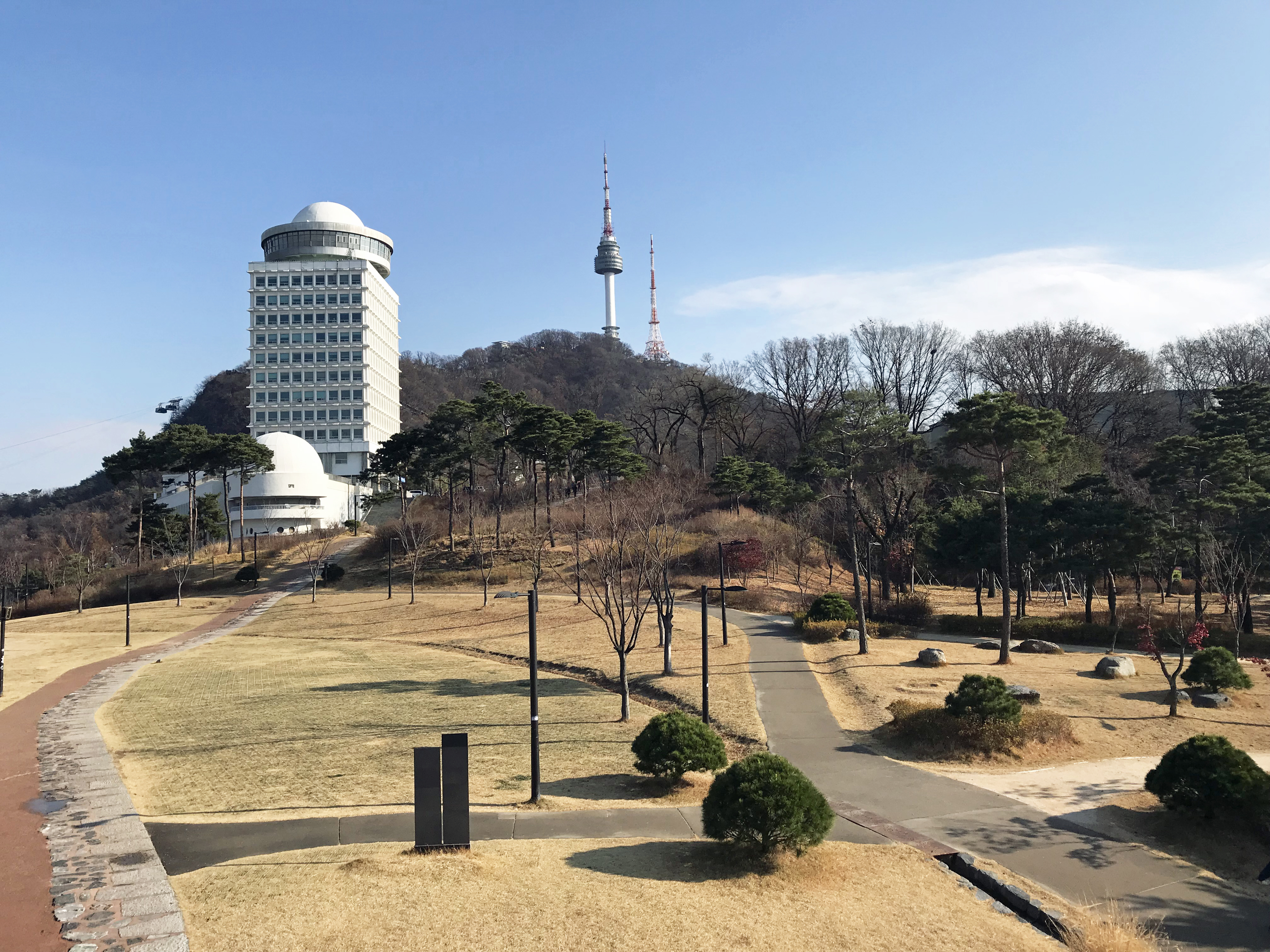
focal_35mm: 28
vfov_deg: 49.7
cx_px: 635
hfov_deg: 63.4
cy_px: 476
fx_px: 1027
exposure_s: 1/2398
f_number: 1.8
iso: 20
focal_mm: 3.99
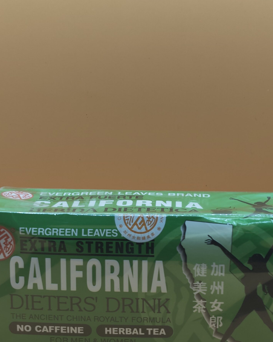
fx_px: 707
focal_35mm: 70
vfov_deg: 27.1
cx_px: 141
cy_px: 207
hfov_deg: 21.9
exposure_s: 1/100
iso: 190
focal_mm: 5.56
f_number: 1.88
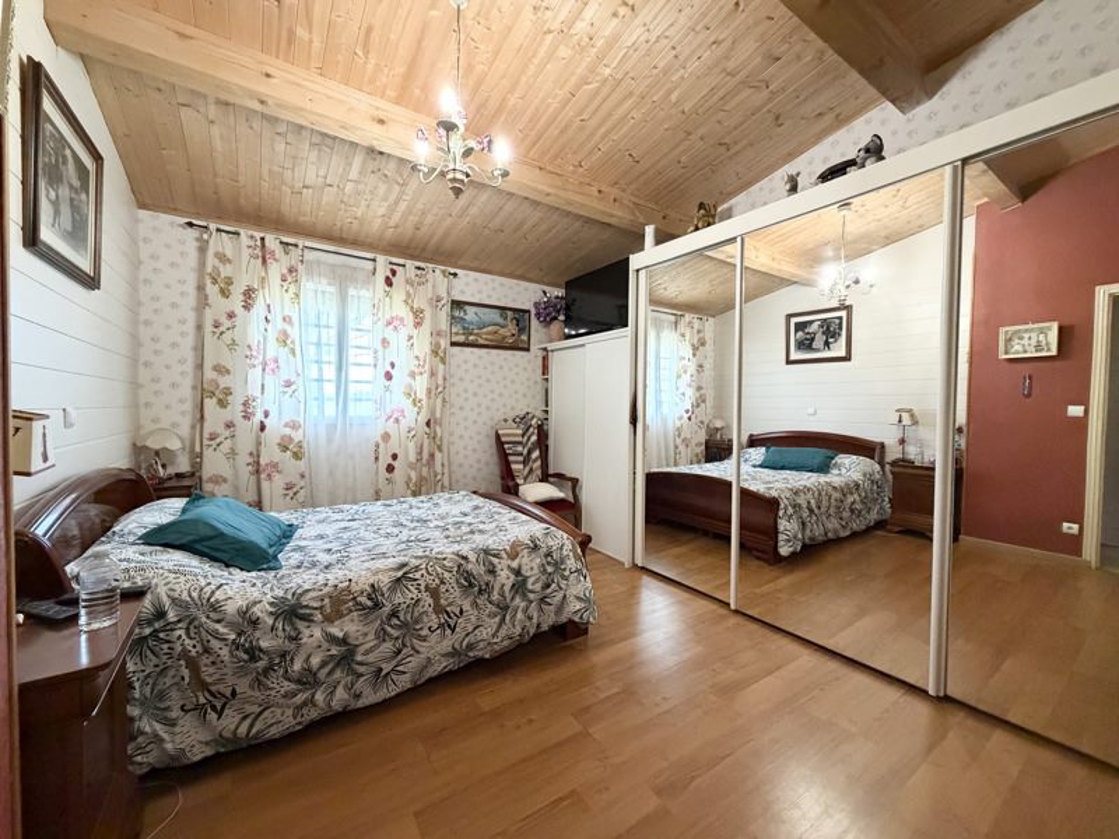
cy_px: 420
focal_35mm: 14
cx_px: 560
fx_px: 453
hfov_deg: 102.1
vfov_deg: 85.7
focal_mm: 2.22
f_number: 2.2
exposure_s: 1/50
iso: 640
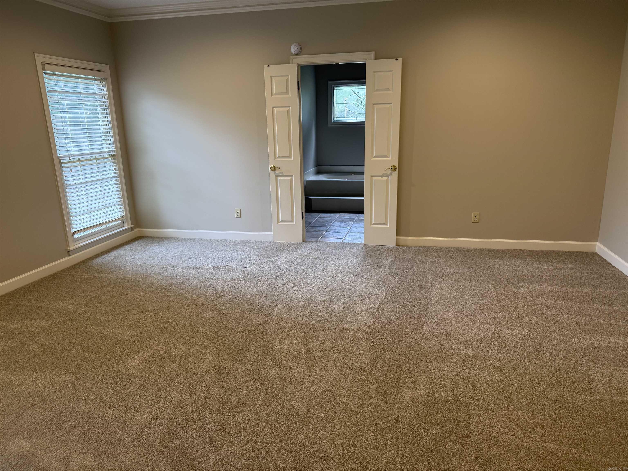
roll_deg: +1.3
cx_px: 314
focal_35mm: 24
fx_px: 435
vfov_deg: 56.8
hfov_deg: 71.6
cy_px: 236
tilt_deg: -14.3
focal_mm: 6.76
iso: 160
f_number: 1.78
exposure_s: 1/60
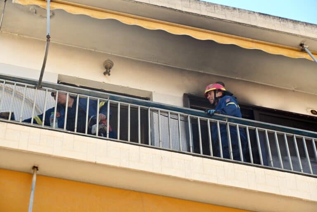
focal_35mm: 98
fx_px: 858
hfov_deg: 20.9
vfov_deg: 14.0
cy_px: 106
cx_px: 158
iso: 125
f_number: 5.6
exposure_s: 1/500
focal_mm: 65
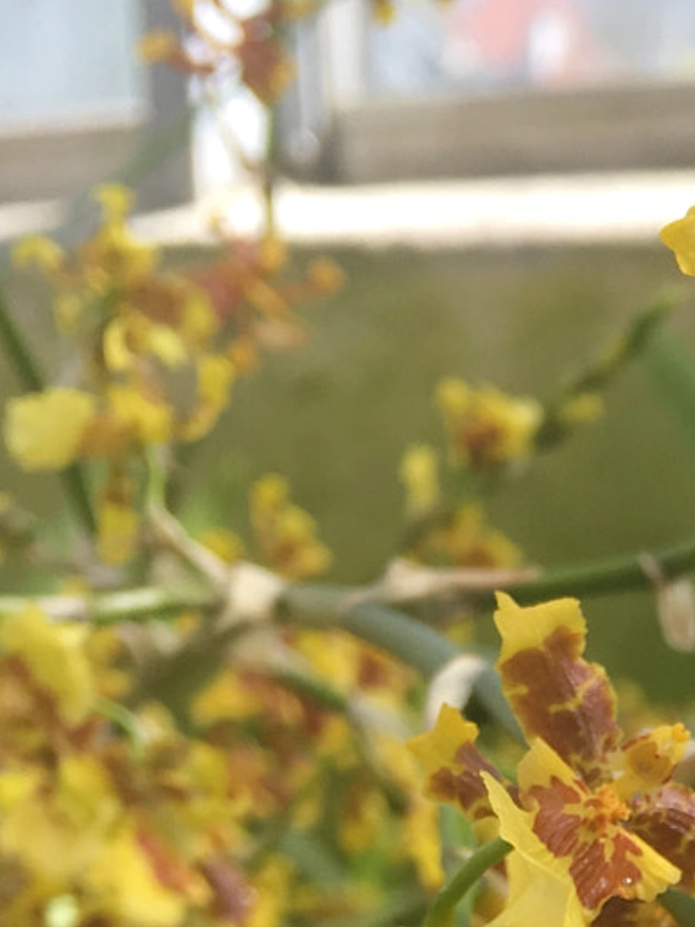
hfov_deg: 15.7
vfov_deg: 19.5
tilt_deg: -19.4
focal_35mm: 90
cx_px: 866
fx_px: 2409
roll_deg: -0.9
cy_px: 1299
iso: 25
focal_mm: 4.15
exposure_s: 1/251
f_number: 2.2
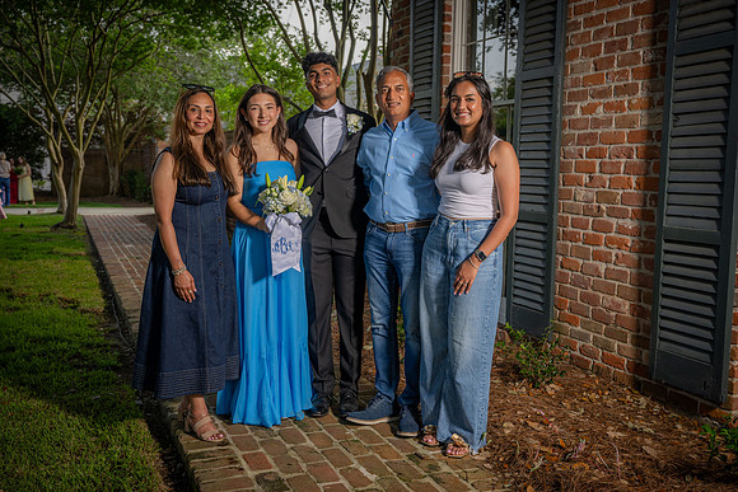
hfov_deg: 53.1
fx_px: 738
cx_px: 369
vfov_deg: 36.9
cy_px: 246
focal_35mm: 36
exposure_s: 1/160
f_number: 5
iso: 100
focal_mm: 36
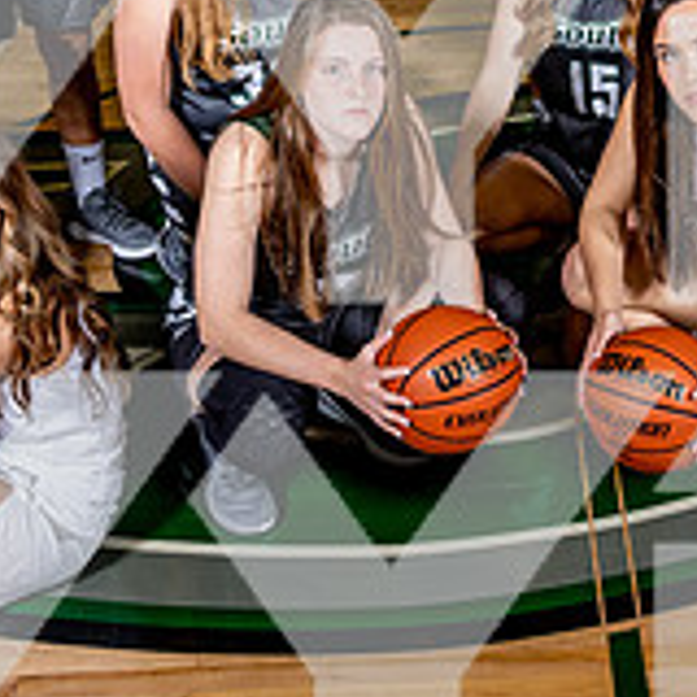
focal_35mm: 77
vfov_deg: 22.0
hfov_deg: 22.1
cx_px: 584
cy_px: 76
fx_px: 1754
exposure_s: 1/125
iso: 250
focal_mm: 25
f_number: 8
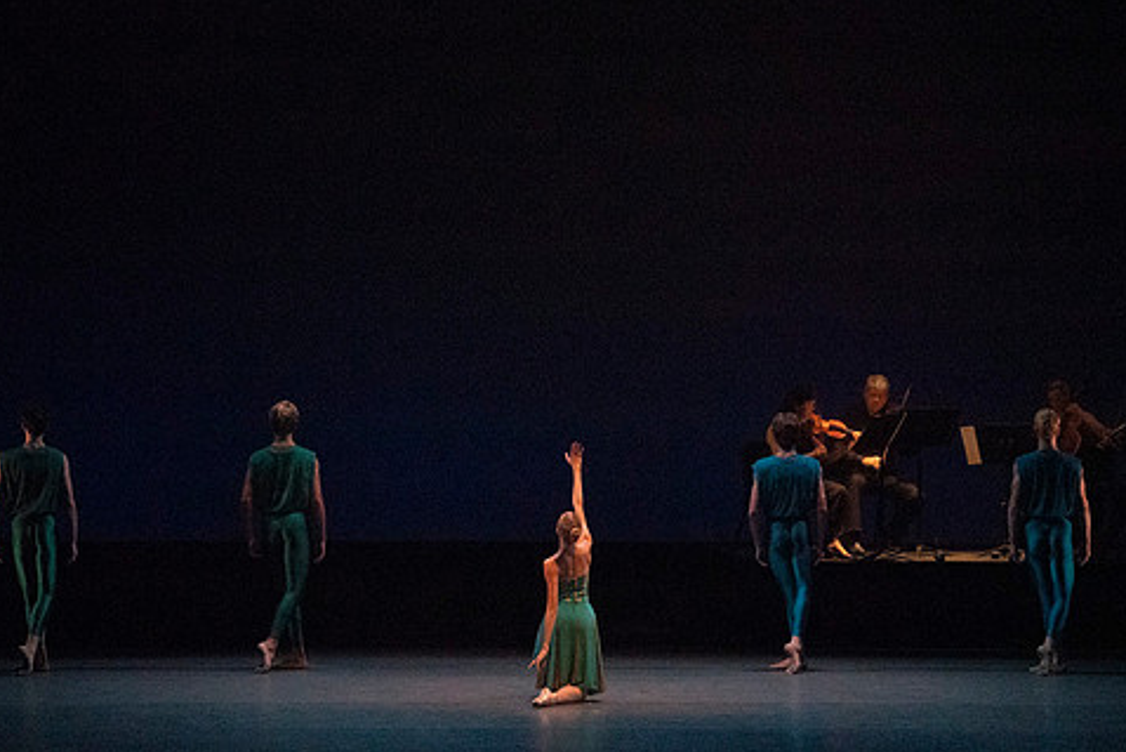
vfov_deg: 6.9
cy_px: 341
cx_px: 521
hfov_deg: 10.3
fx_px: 6226
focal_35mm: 199
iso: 25600
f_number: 8
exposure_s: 1/400
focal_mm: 164
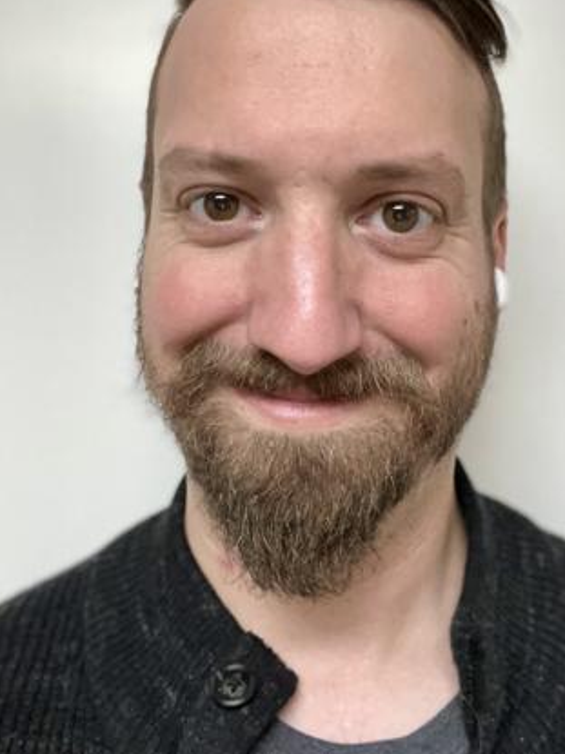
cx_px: 320
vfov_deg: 49.8
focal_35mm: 37
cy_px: 302
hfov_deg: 38.6
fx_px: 806
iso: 400
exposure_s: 1/60
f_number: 2.2
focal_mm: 2.71
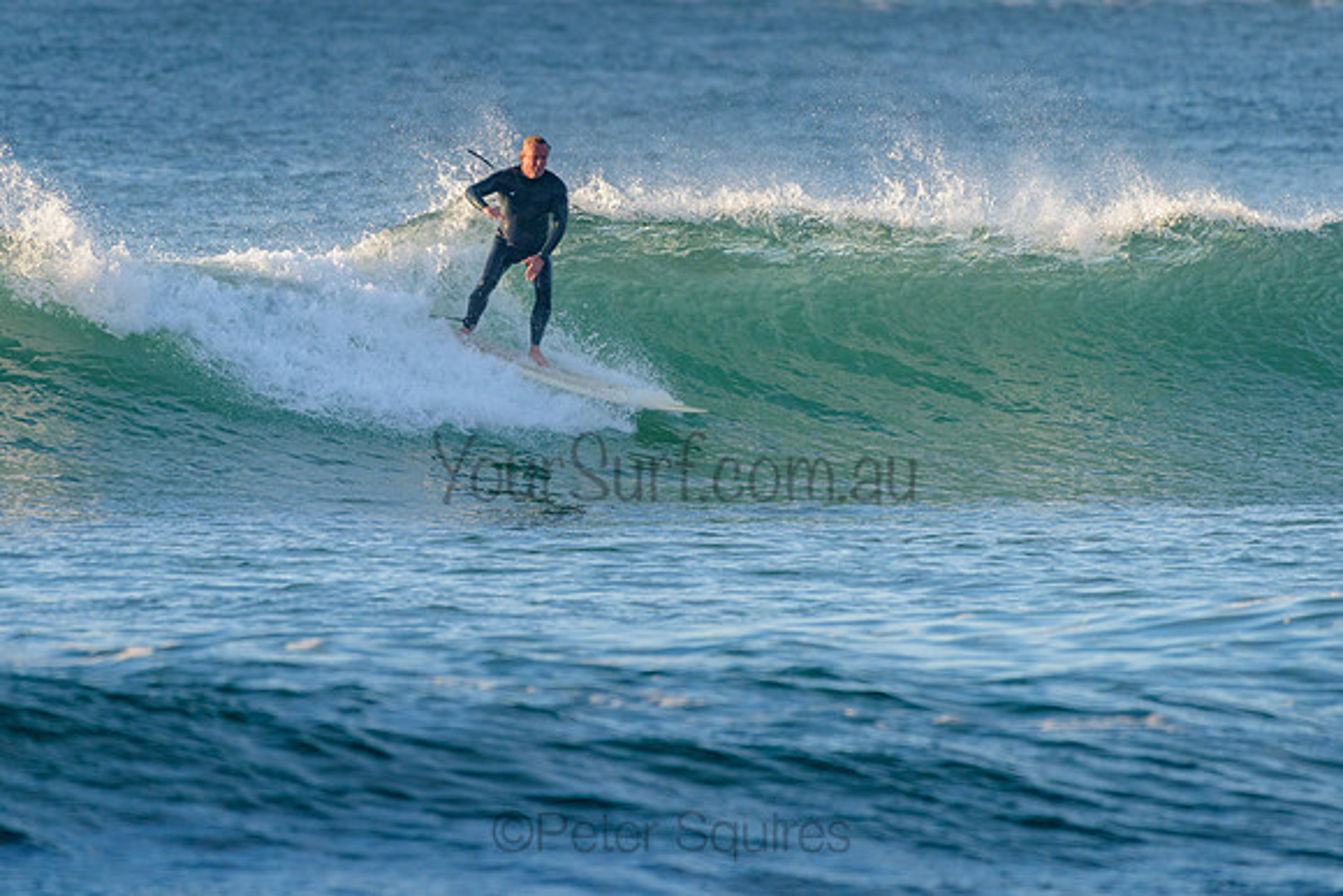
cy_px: 354
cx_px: 527
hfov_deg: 3.4
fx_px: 22878
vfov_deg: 2.2
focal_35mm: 613
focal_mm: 500
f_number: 5.6
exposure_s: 1/2000
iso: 800
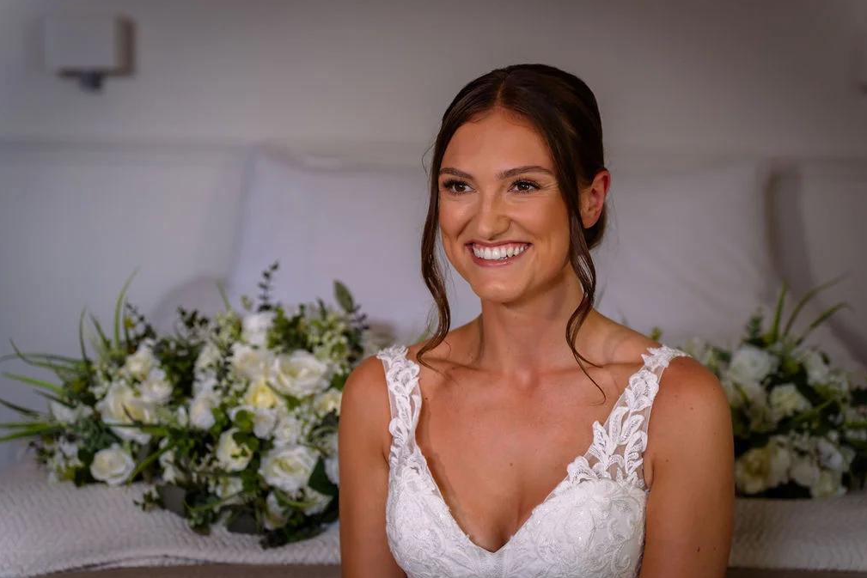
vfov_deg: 20.3
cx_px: 438
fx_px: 1614
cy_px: 289
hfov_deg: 30.1
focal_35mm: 67
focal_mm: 66
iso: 640
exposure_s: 1/200
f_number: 2.8
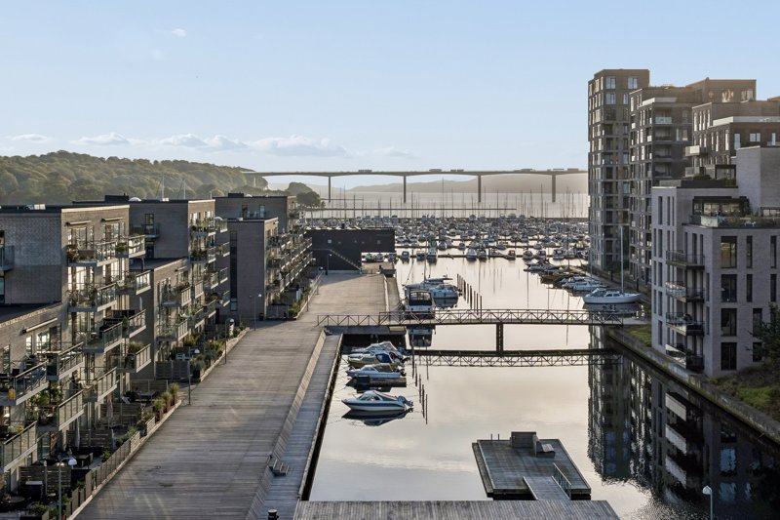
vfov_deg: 31.2
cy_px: 260
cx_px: 390
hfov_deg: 45.4
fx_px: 931
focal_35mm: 43
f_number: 8
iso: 200
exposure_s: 1/640
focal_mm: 29
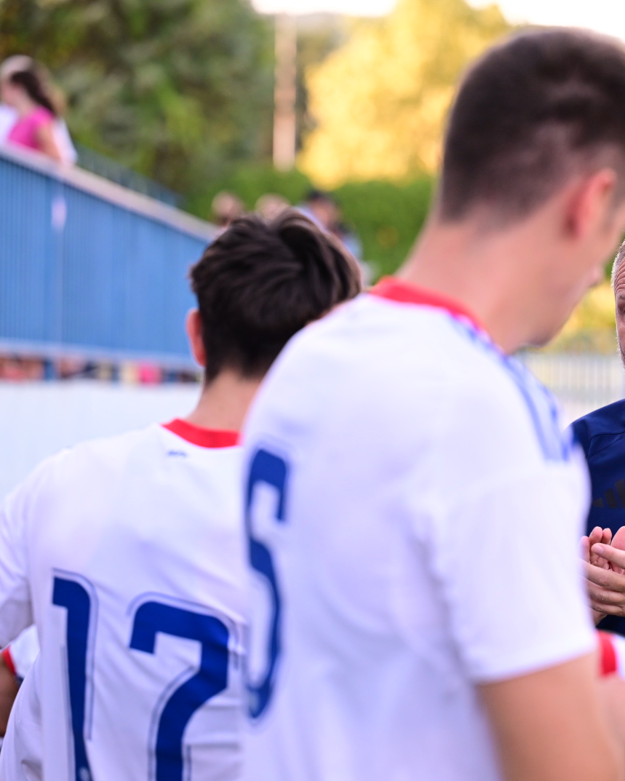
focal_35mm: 170
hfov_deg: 9.1
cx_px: 499
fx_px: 3929
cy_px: 389
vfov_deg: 11.3
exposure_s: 1/1250
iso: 1250
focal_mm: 120
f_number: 3.5
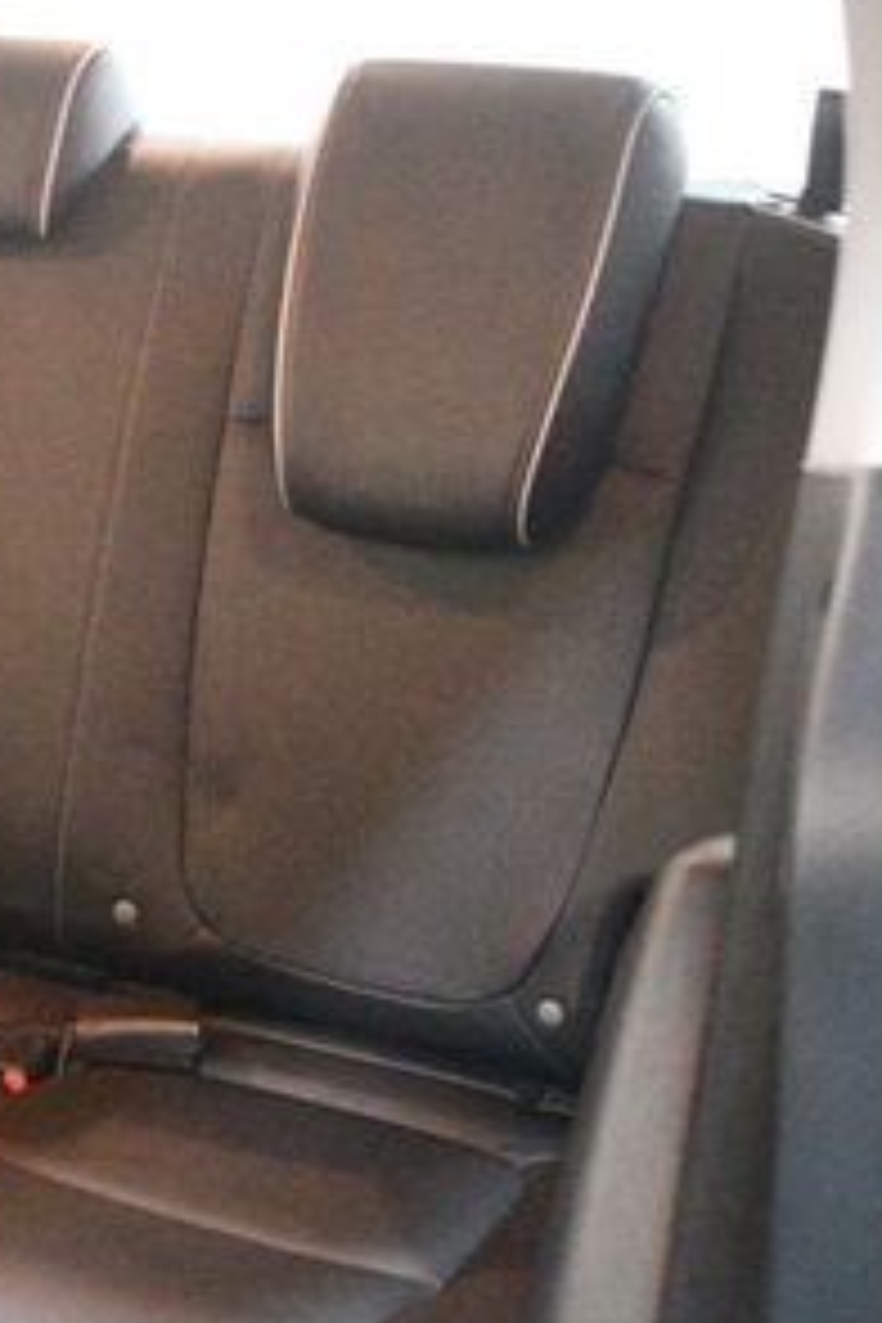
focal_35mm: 74
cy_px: 711
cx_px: -140
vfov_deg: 27.3
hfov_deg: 17.7
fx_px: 2719
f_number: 3.8
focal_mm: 23
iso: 12800
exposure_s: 1/40
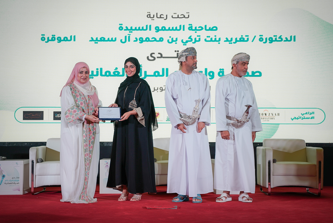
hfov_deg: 25.6
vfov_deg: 17.3
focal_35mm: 79
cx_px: 165
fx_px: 731
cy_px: 107
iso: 125
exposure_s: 1/80
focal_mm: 75
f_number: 2.8
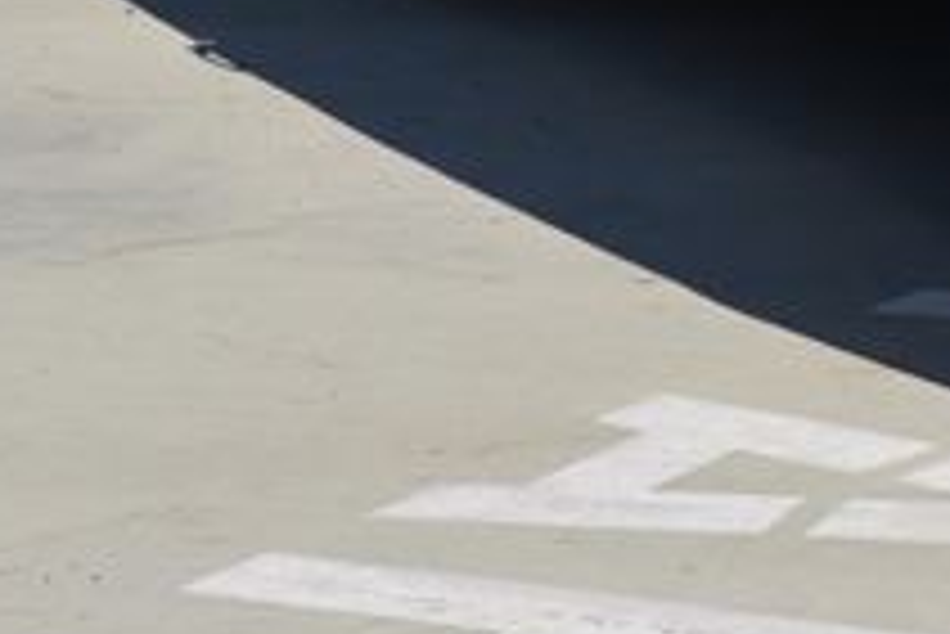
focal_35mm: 159
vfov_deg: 8.2
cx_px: 1522
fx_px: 4199
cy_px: -674
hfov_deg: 12.2
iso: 100
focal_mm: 35
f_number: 9
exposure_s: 1/320
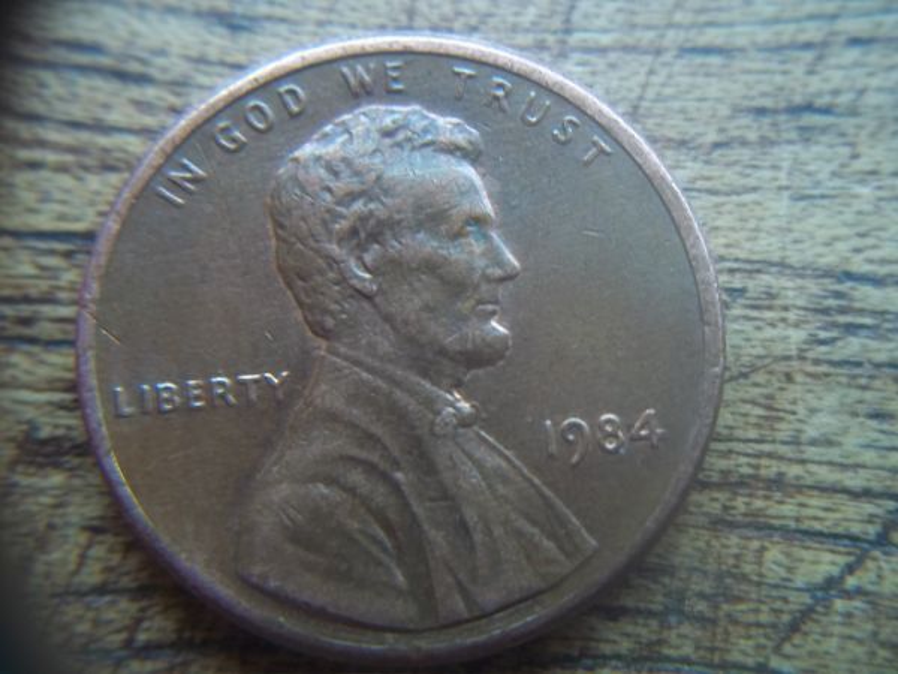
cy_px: 337
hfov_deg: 51.4
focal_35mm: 36
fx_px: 934
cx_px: 449
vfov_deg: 39.7
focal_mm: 6.5
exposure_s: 1/50
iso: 80
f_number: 3.1
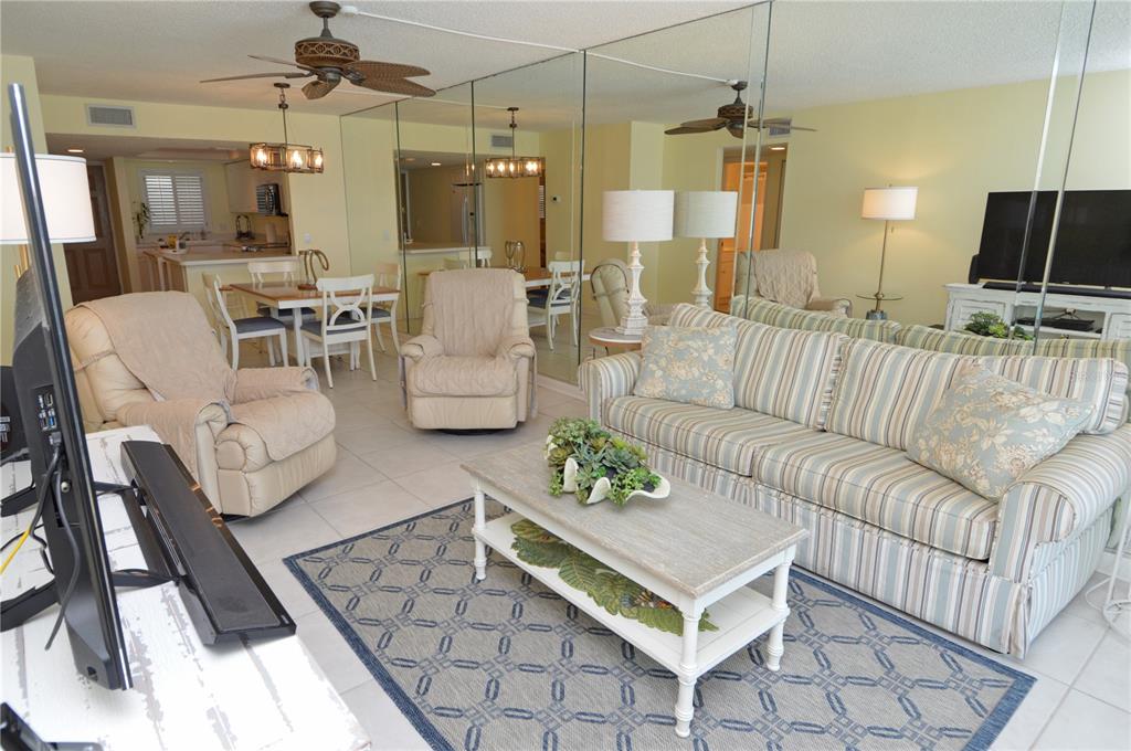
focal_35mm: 18
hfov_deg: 90.1
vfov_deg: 67.2
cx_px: 566
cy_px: 376
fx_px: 565
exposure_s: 1/100
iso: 400
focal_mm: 12
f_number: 4.5
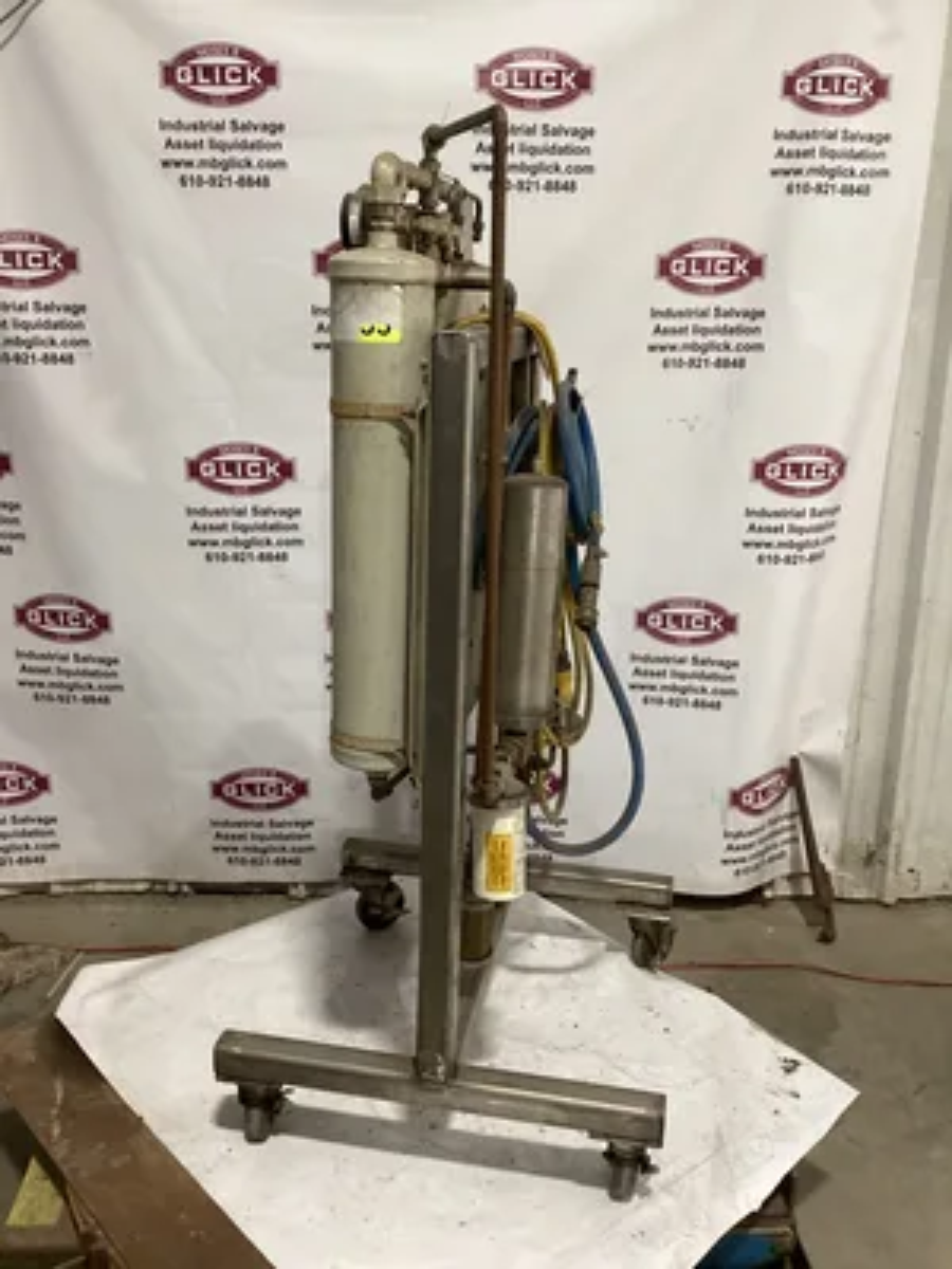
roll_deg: +0.3
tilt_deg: -17.4
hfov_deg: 45.4
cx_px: 476
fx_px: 1137
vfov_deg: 58.4
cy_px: 634
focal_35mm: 31
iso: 250
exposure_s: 1/50
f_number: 2.4
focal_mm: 3.3
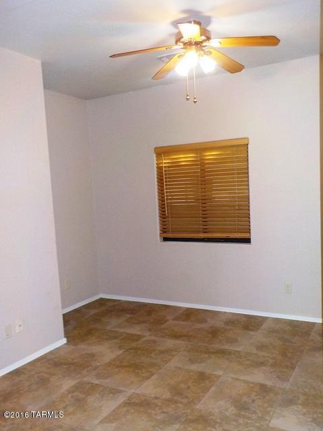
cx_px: 162
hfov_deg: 46.8
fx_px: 373
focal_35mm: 30
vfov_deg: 60.0
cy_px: 216
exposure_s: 1/30
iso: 280
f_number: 3.3
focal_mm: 4.1
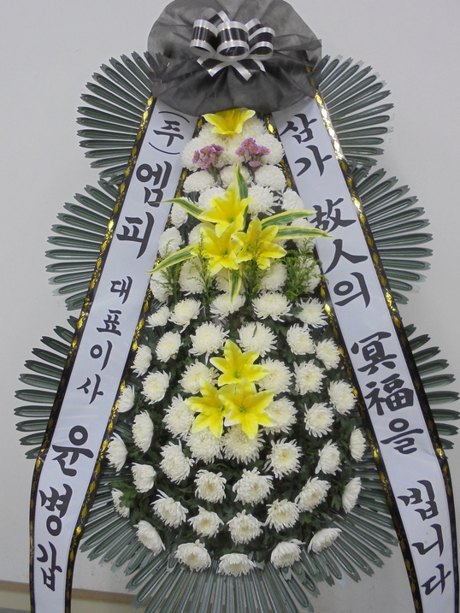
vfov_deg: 61.6
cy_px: 321
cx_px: 224
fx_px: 514
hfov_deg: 48.2
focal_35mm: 29
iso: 160
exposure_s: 1/30
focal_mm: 4.6
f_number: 3.5
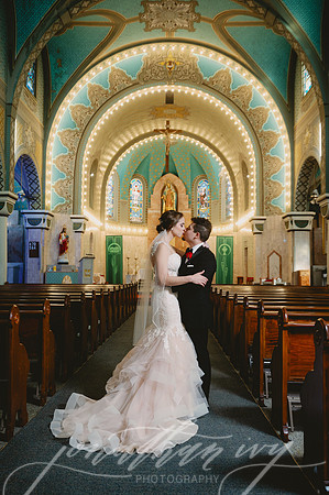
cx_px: 164
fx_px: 474
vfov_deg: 55.2
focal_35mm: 34
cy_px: 248
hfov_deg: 38.3
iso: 1000
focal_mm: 34.5
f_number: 4
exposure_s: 1/125
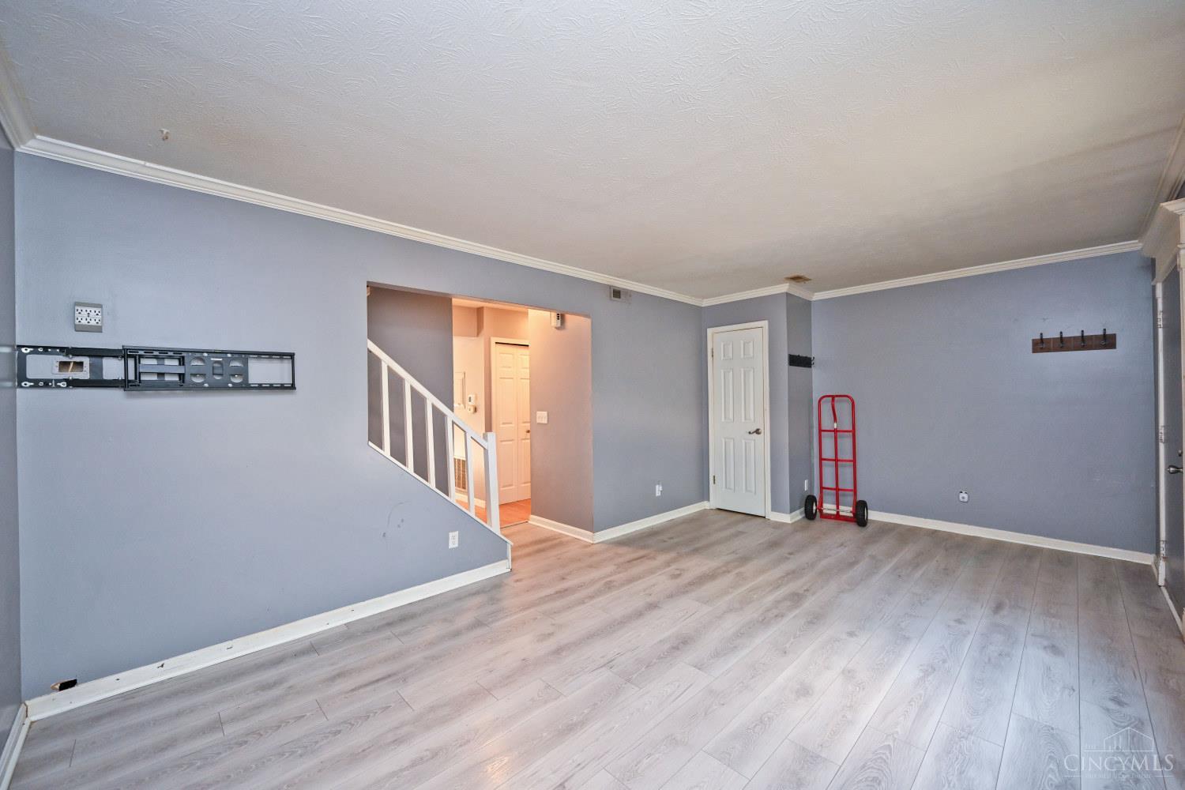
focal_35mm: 14
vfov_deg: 81.2
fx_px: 461
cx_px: 592
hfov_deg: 104.3
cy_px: 395
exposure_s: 1/60
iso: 720
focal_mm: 14
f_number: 4
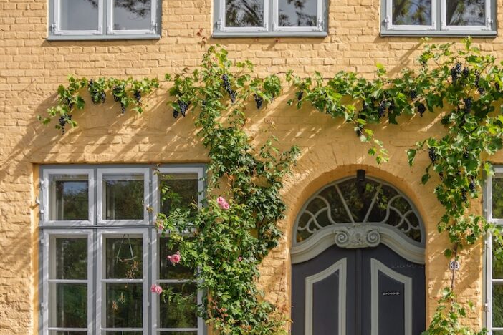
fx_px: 698
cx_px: 362
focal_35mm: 50
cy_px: 251
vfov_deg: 26.7
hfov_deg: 38.8
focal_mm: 31.6
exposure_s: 1/800
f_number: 2.8
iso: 100
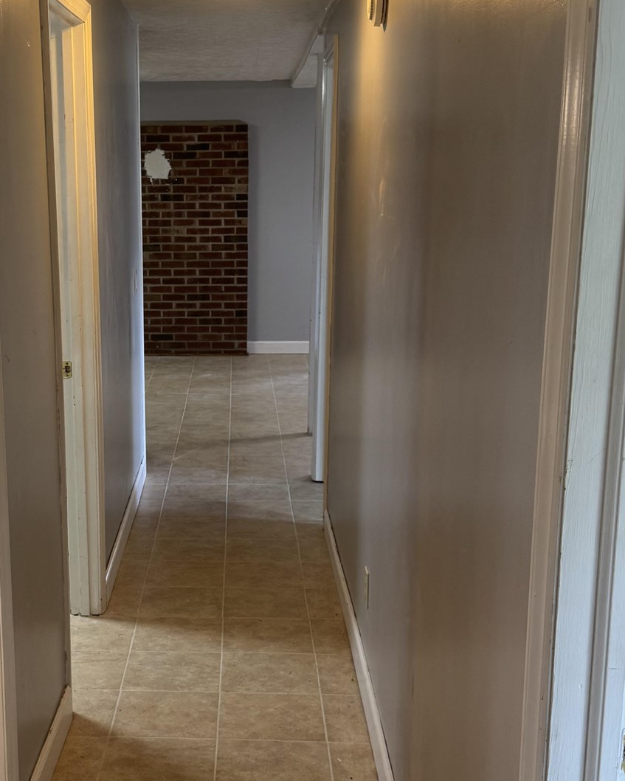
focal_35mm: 51
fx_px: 1179
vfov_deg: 36.6
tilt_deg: -12.9
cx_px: 178
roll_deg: +1.1
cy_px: 436
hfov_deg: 29.4
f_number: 1.78
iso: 160
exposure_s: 1/60
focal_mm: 6.76
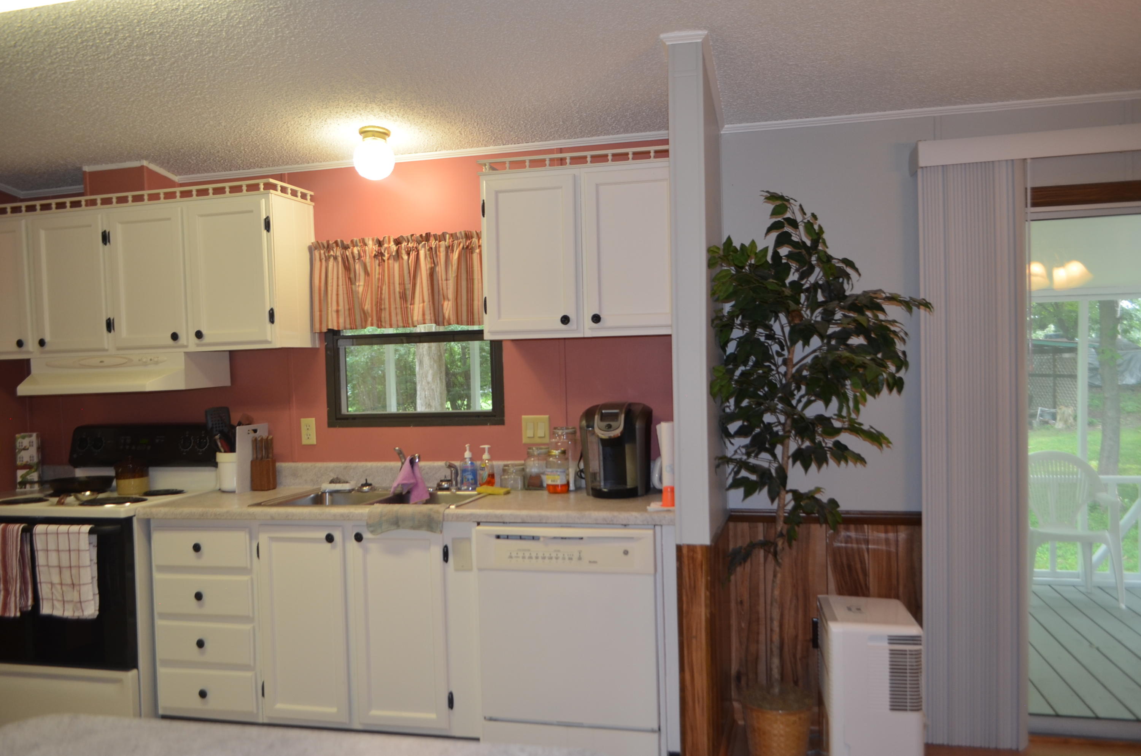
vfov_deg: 47.7
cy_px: 378
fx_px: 854
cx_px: 570
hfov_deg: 67.5
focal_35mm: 27
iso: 400
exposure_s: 1/60
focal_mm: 18
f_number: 3.5
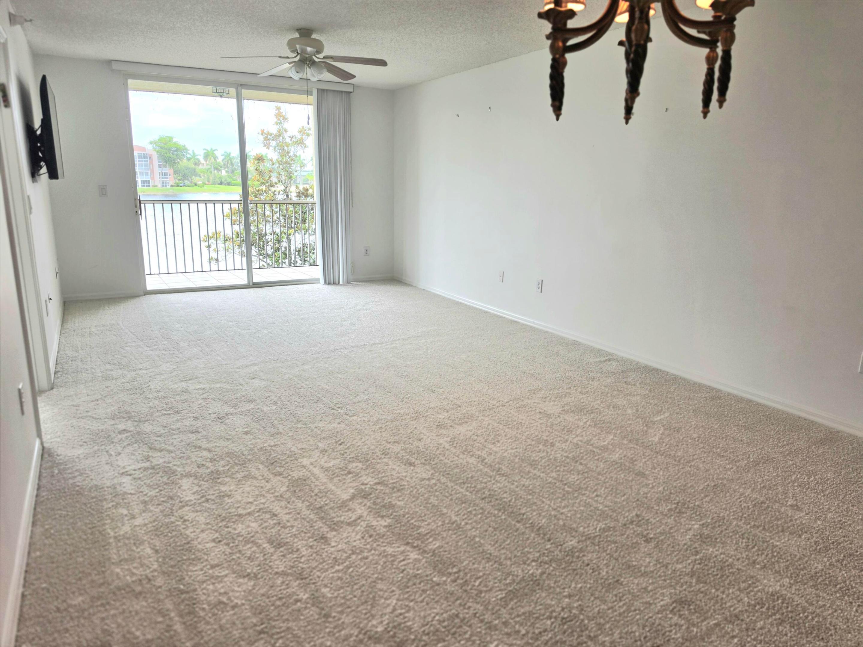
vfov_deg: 58.9
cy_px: 324
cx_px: 432
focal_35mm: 23
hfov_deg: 73.9
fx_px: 573
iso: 10
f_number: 1.4
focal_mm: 6.5
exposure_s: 1/208
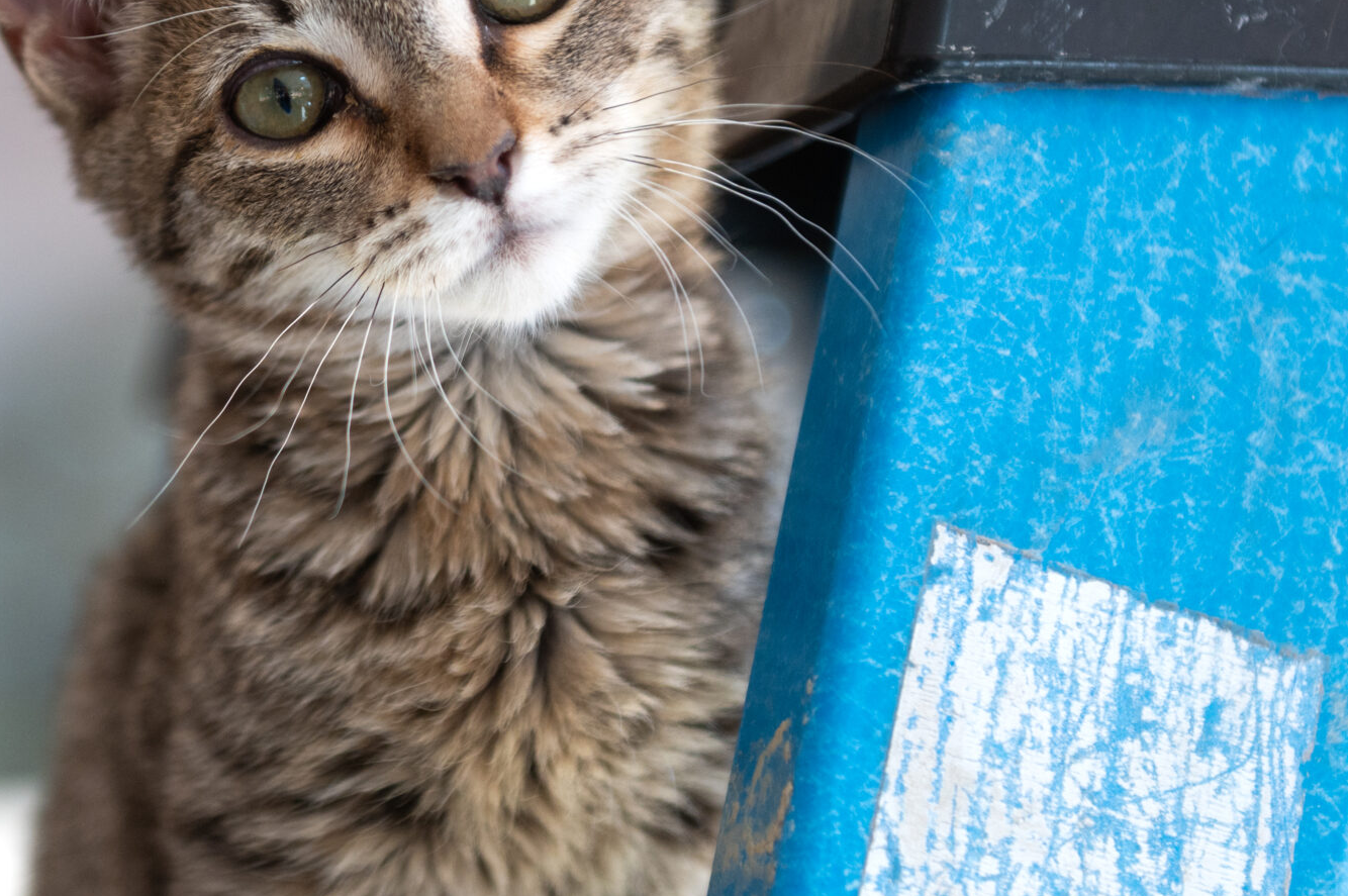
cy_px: 282
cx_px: 239
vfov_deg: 11.5
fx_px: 4452
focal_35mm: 119
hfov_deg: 17.1
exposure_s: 1/1000
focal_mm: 62
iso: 1000
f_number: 2.8
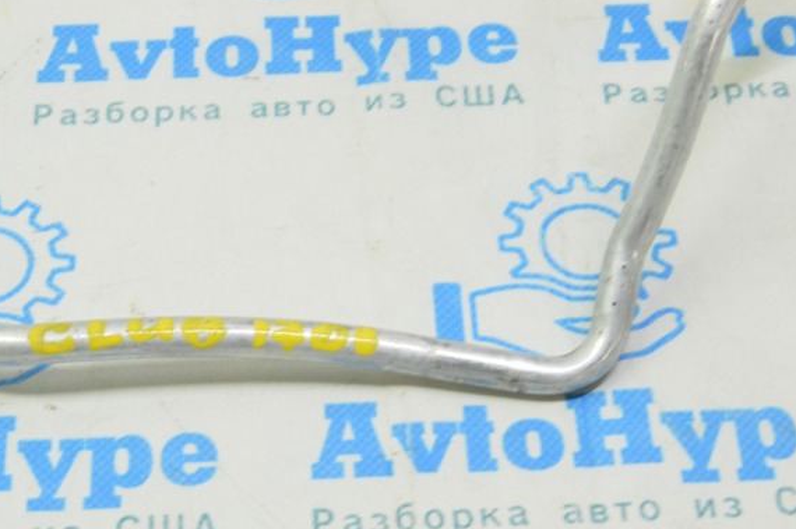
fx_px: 2045
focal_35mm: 93
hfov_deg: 22.0
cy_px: 290
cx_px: 352
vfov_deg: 14.7
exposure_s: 1/20
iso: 6400
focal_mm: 55
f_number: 20
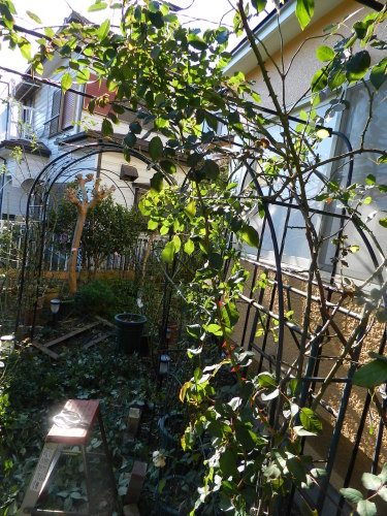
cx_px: 194
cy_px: 258
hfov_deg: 58.9
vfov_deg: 73.9
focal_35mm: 23
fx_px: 343
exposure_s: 1/400
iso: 160
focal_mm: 4
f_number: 3.4
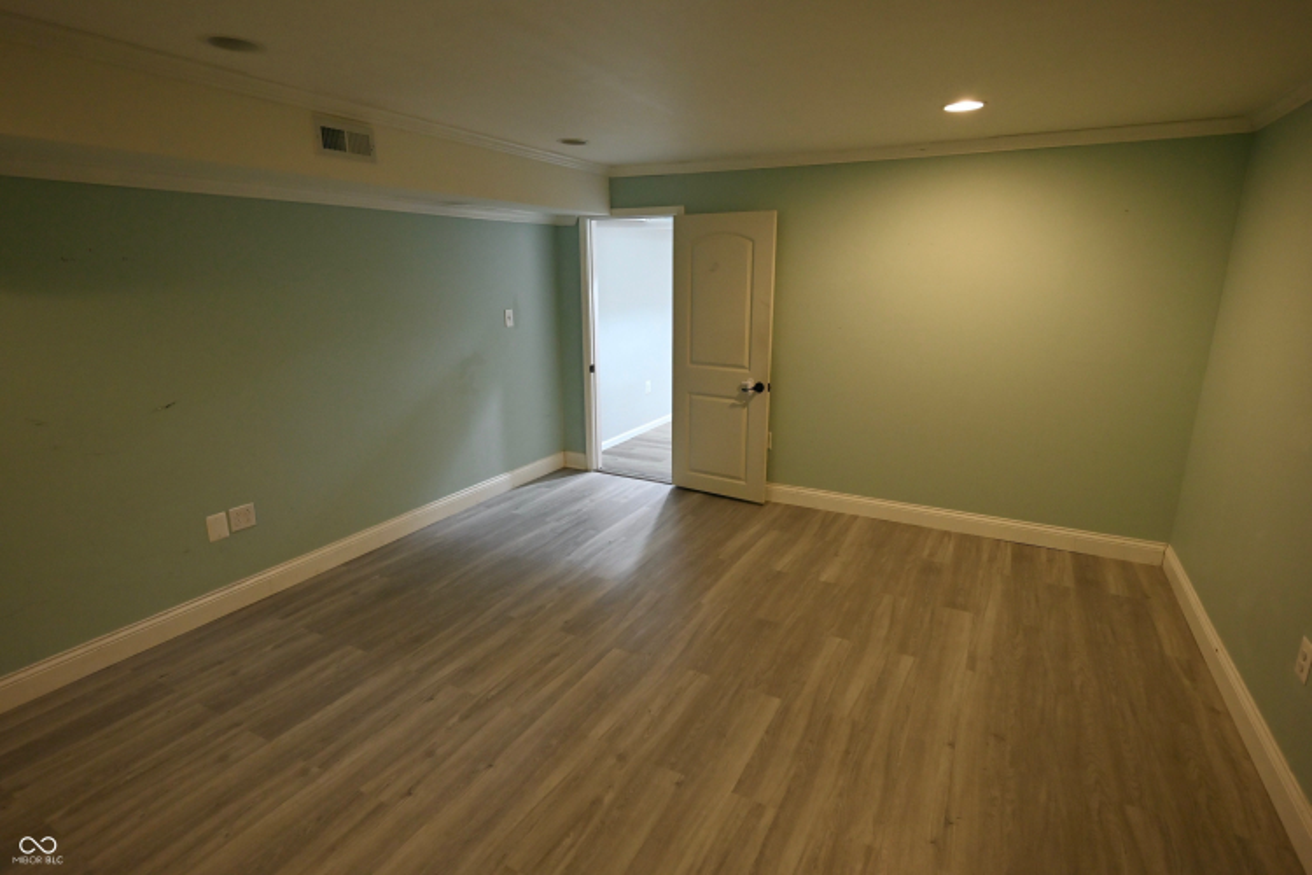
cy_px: 438
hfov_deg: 90.0
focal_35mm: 18
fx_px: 656
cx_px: 656
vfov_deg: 67.4
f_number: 4
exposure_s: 1/125
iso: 2800
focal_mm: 18
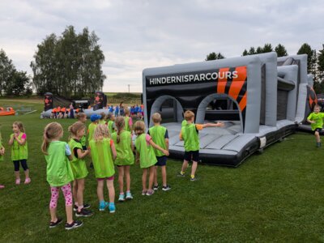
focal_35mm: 27
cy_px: 122
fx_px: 253
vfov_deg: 51.4
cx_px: 162
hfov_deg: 65.3
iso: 64
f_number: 1.73
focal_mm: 4.38
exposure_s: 1/557
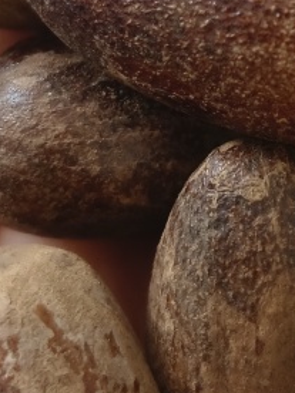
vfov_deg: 21.1
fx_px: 1011
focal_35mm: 89
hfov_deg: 16.4
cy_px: -22
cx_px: 271
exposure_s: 1/100
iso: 306
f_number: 1.88
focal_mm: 5.5
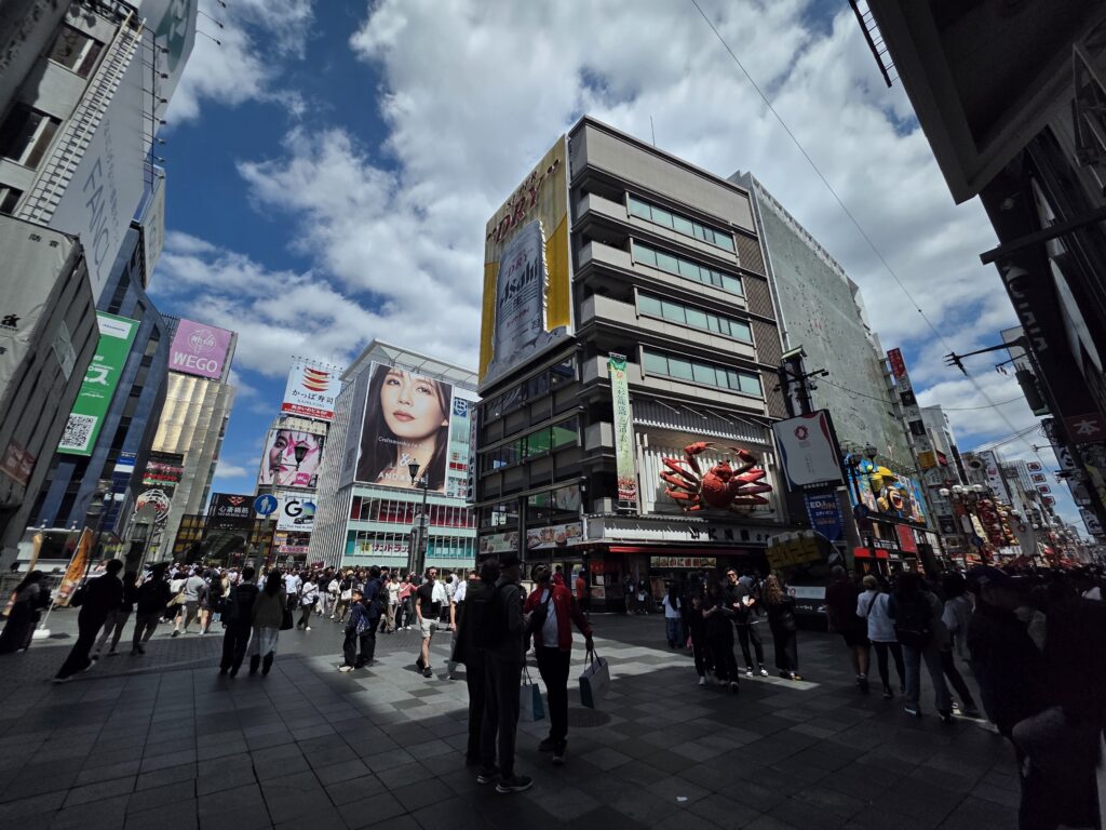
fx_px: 415
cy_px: 415
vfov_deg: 89.9
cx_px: 553
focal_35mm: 13
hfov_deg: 106.2
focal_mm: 2.2
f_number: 1.9
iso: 40
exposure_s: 1/7906
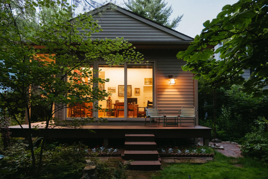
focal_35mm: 24
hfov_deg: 73.7
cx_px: 134
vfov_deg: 53.1
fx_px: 179
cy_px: 90
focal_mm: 16
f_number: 2.8
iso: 640
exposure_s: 1/60
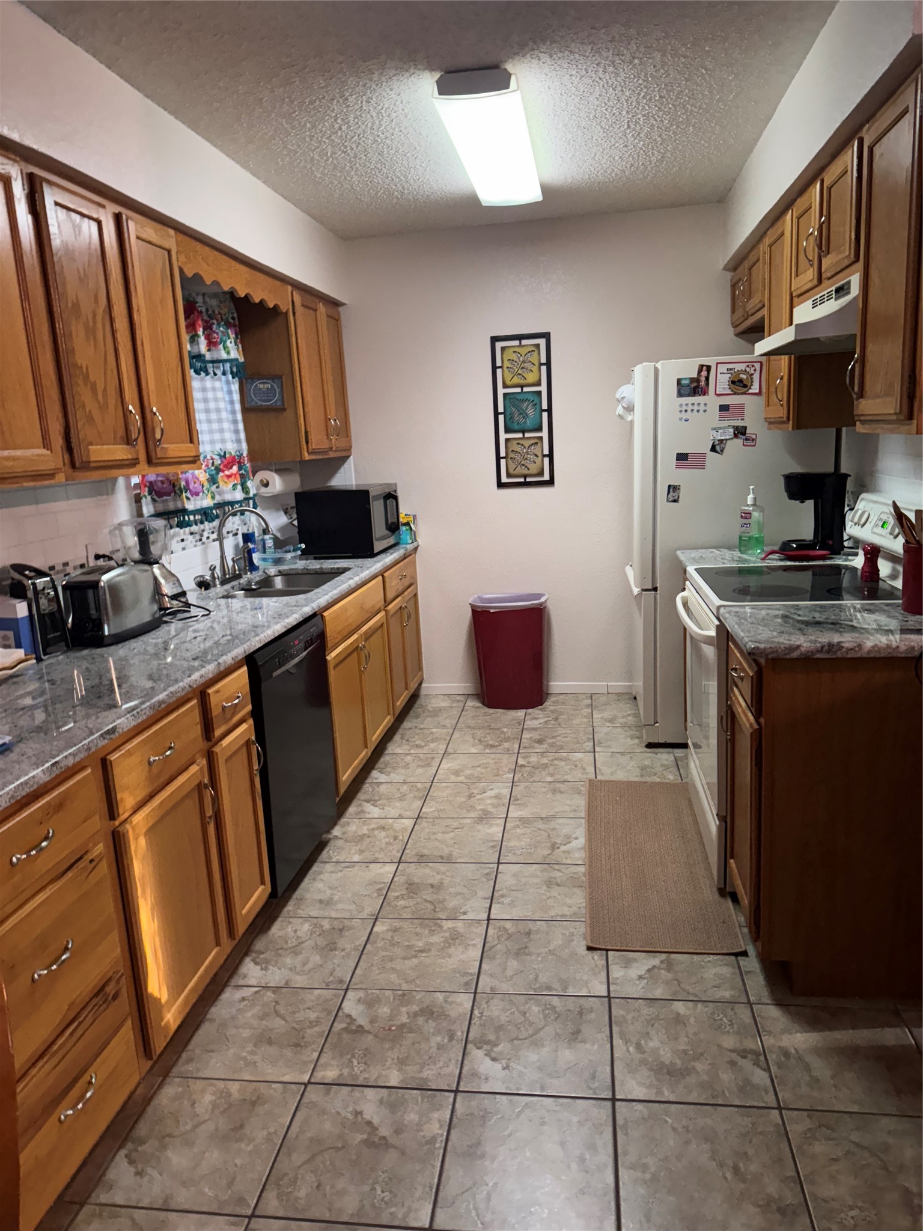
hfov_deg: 56.8
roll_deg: +1.6
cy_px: 616
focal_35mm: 24
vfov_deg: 71.6
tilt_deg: -14.6
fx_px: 853
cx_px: 462
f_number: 1.78
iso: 800
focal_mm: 6.76
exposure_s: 1/45
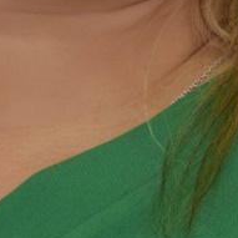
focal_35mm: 660
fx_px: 5134
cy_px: 249
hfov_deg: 2.7
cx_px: 101
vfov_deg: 2.7
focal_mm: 55
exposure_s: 1/60
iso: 450
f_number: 5.6
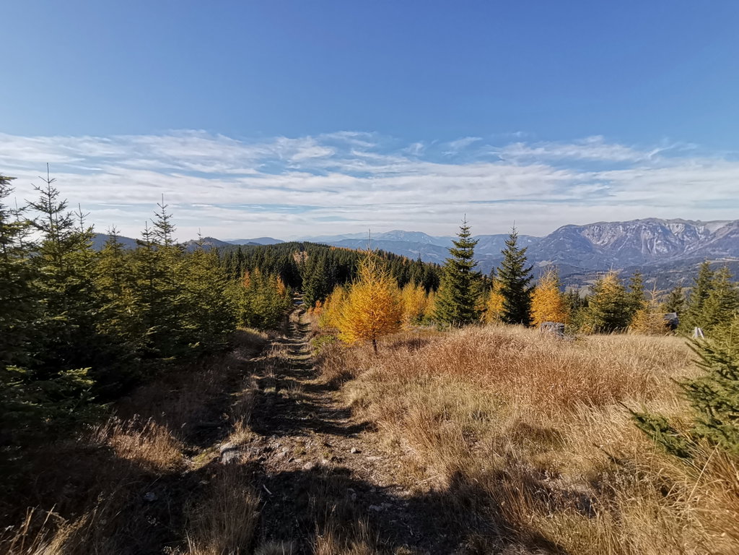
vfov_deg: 74.7
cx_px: 370
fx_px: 363
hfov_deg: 91.0
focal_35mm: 17
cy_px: 278
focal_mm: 1.78
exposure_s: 1/1565
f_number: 2.4
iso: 50
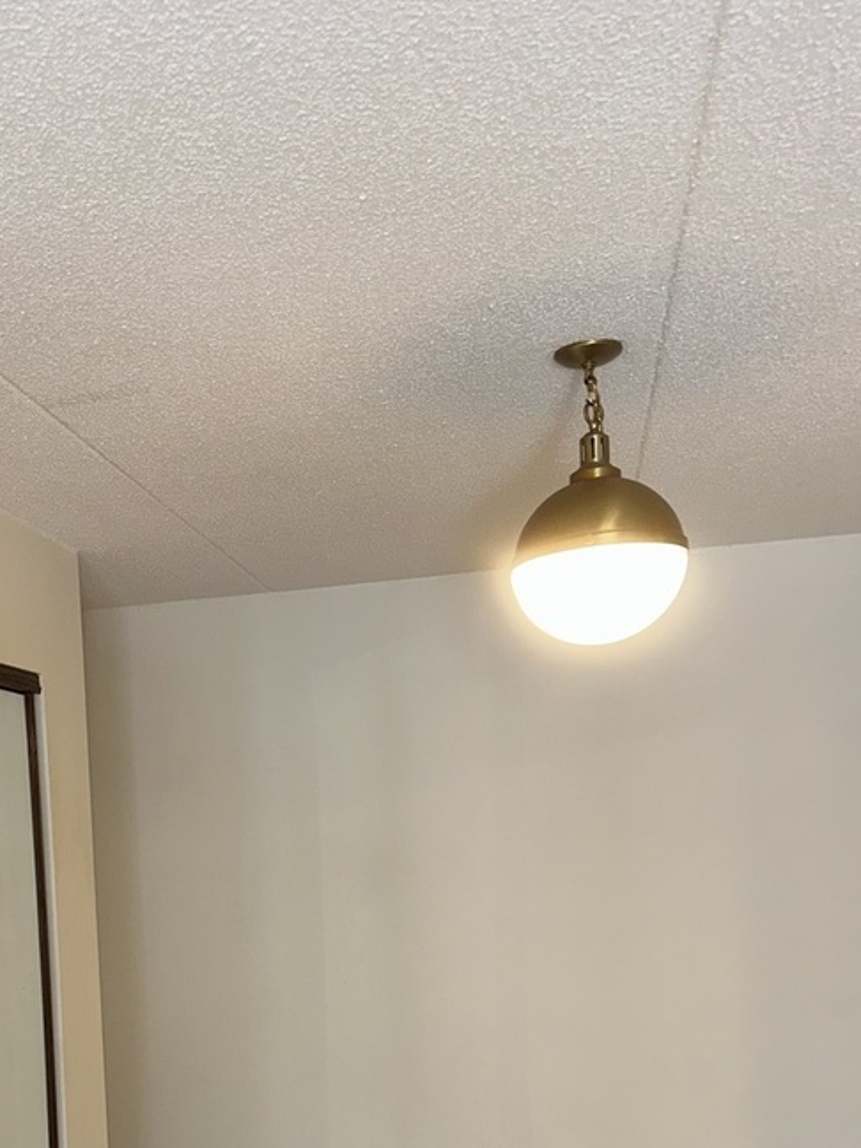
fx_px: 1327
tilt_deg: -3.0
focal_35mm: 40
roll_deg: +2.0
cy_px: 907
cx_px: 234
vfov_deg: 44.7
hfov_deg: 35.3
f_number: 1.78
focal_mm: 6.86
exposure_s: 1/30
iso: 100
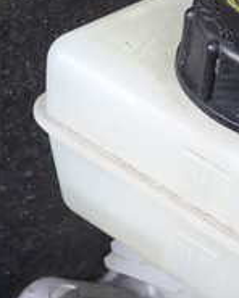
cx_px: 262
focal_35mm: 95
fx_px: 840
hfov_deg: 15.8
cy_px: 263
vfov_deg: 19.8
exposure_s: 1/40
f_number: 2.3
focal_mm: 5.4
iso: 200
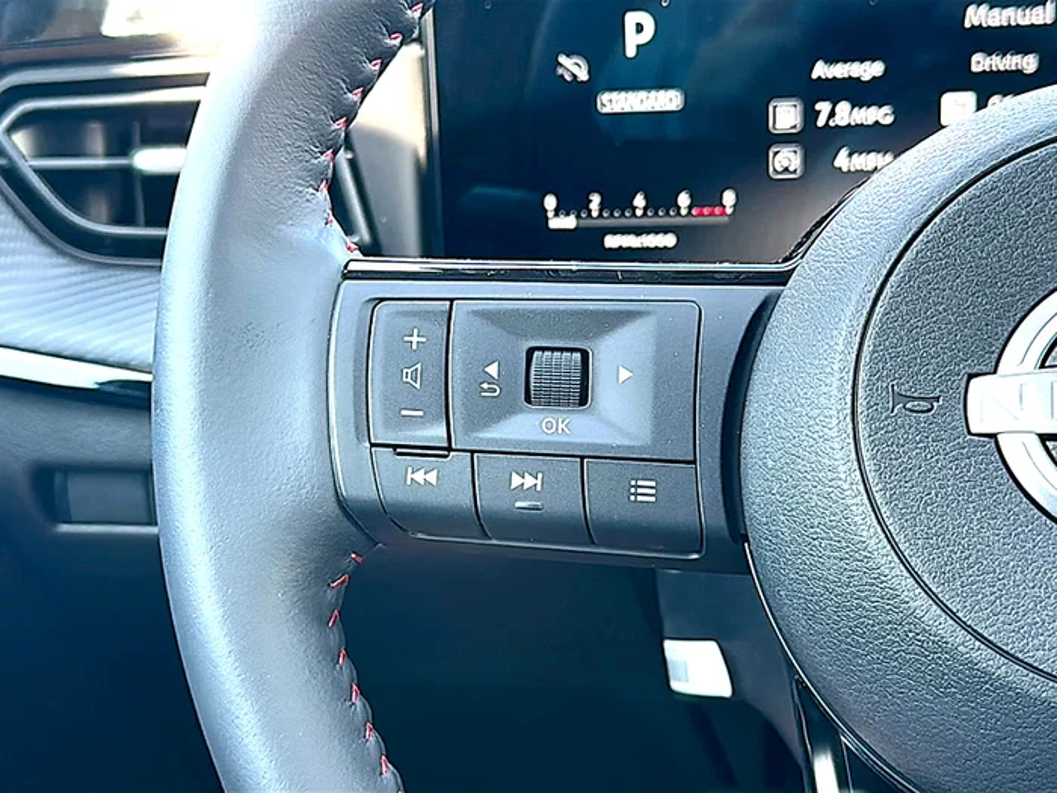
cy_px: 396
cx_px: 528
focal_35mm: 46
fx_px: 1405
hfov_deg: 41.2
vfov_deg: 31.5
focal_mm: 6.86
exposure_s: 1/104
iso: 64
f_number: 1.78
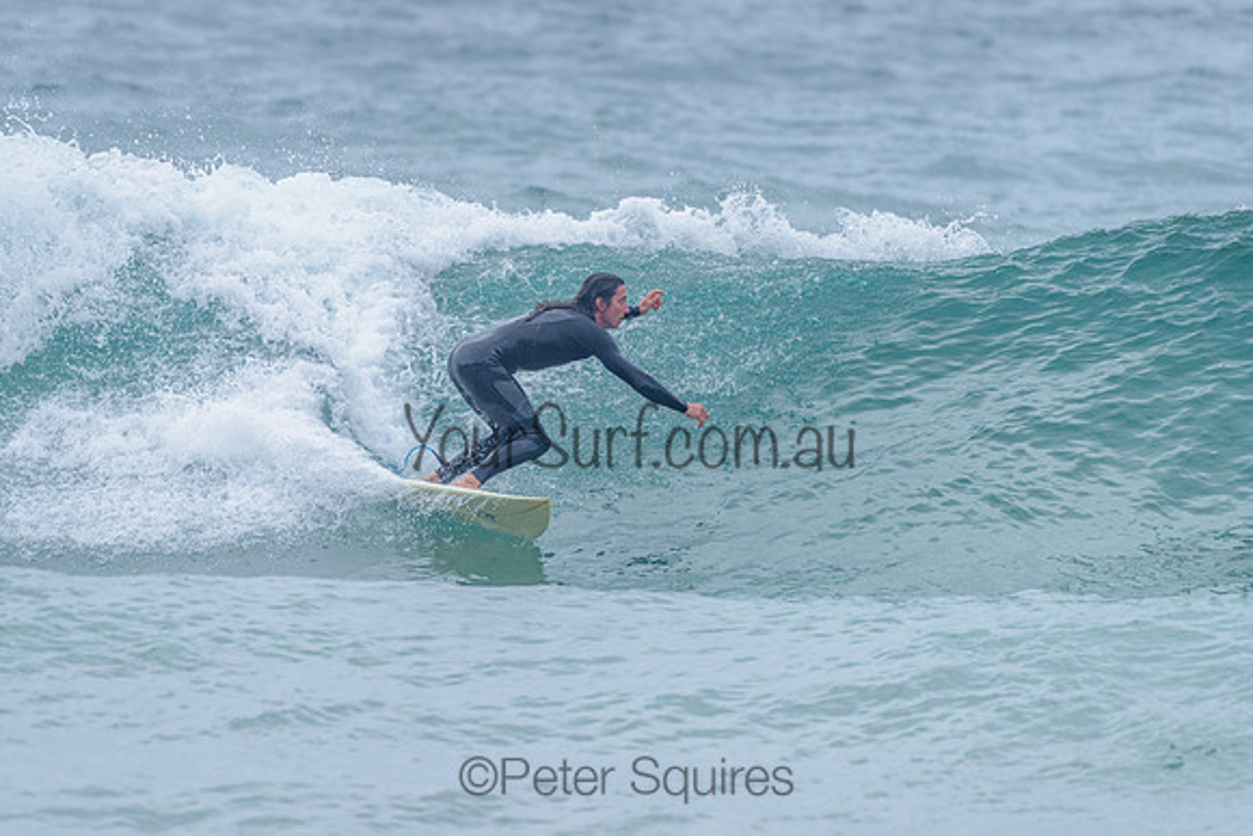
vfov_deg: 2.2
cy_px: 352
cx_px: 555
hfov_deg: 3.4
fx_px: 21333
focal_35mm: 613
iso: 220
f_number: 5.6
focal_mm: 500
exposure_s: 1/2000
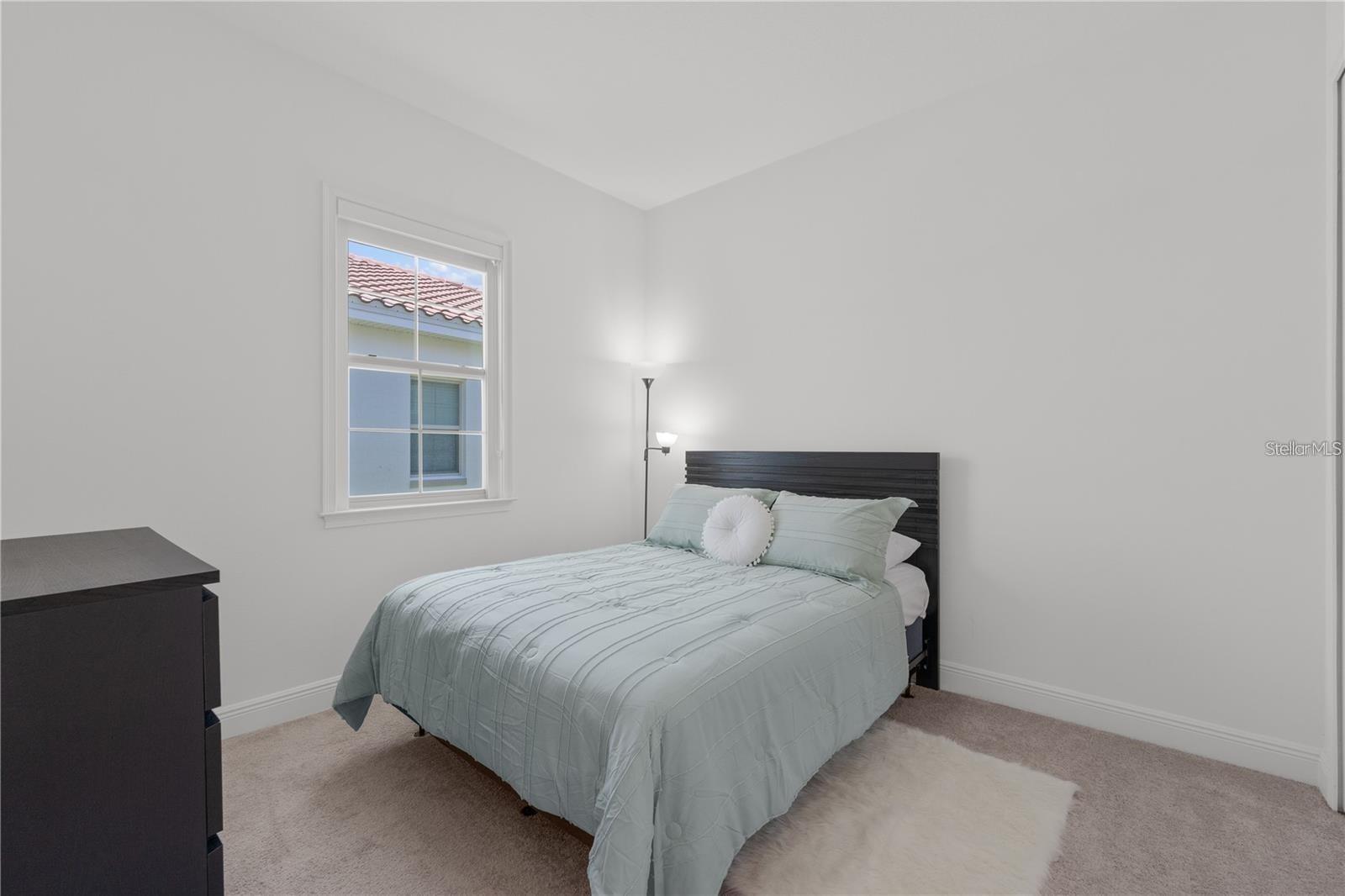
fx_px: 523
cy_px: 448
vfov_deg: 81.2
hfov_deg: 104.3
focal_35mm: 14
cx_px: 672
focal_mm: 14
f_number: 8
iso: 320
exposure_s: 1/8
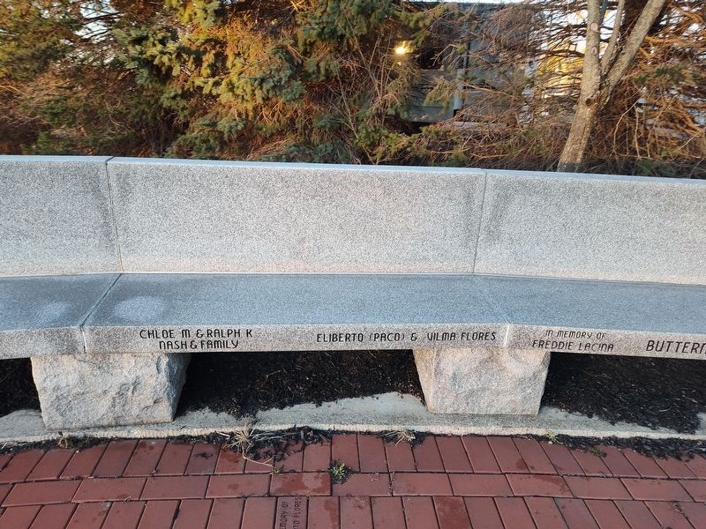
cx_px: 353
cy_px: 264
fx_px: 469
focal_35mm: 23
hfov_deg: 73.9
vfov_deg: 58.9
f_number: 1.8
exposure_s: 1/120
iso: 288
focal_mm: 5.56
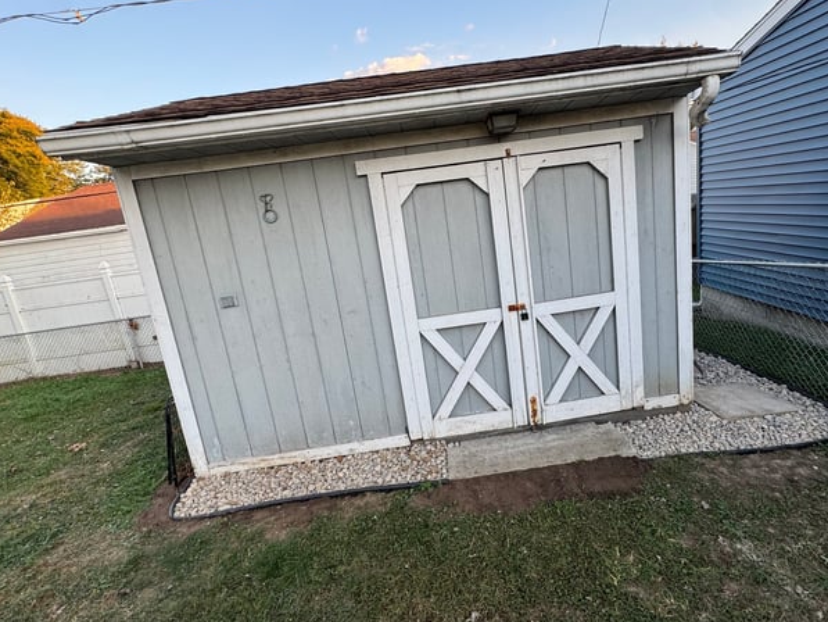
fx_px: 431
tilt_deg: -14.1
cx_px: 454
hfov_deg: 87.5
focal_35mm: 18
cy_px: 300
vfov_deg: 71.6
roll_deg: +8.1
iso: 40
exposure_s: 1/117
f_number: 2.2
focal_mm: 2.22
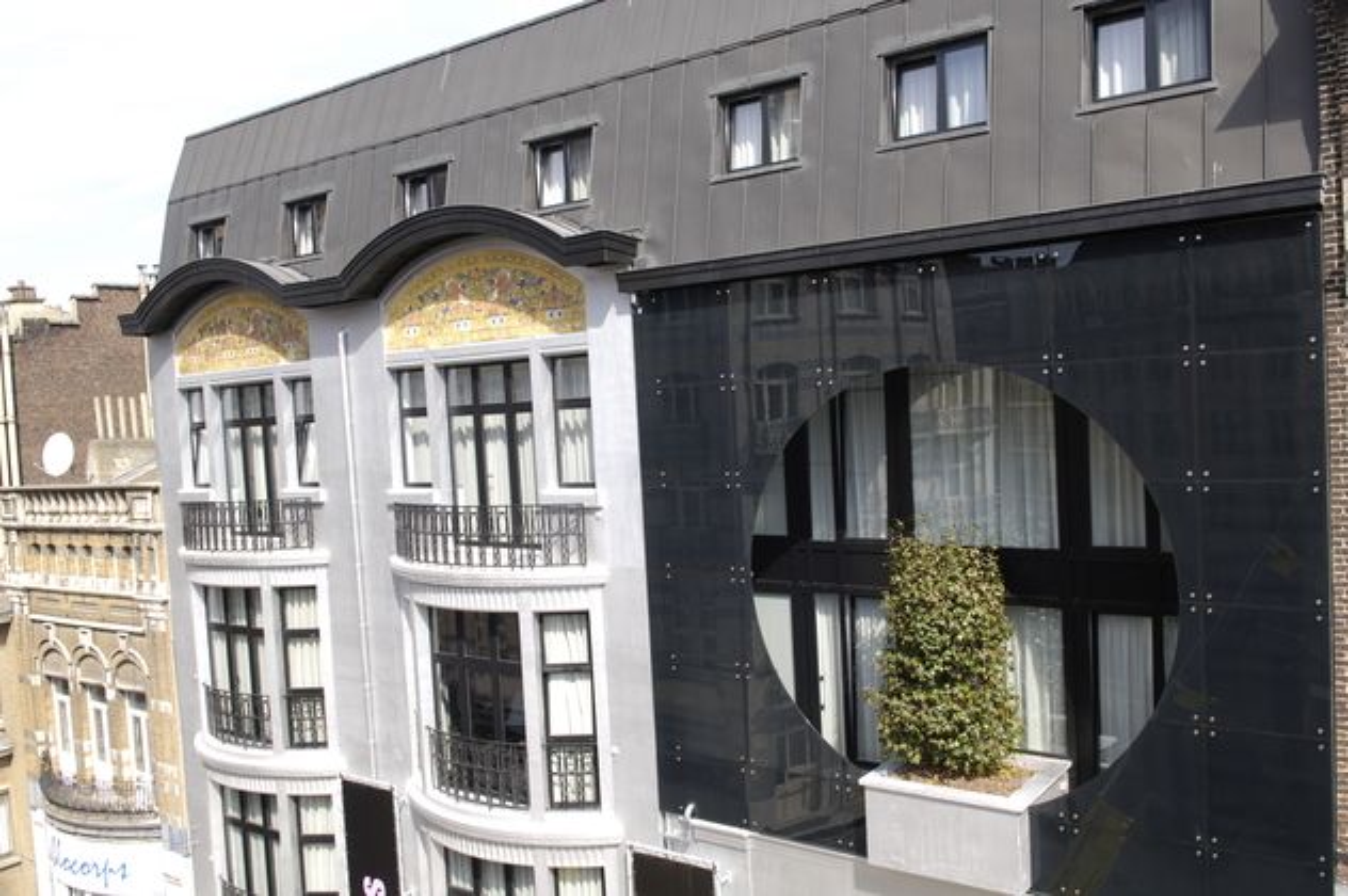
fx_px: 1122
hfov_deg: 62.0
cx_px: 674
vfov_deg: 43.5
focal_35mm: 30
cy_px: 448
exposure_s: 1/100
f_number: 6.3
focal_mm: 20
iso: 100
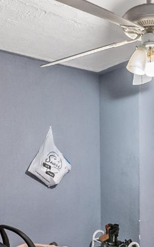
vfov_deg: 50.0
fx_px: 255
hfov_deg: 32.3
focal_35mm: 38
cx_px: 132
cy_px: 176
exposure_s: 1/160
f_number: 2.8
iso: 4000
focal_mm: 14
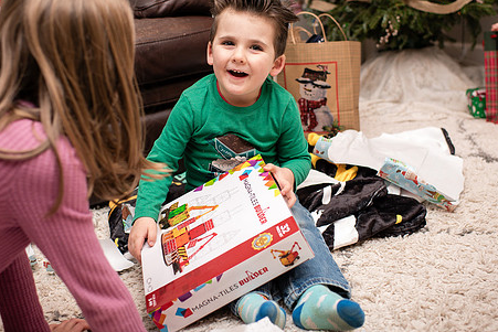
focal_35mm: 45
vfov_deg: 29.8
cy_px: 132
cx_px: 229
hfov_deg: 43.6
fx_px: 623
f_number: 2.8
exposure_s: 1/200
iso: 400
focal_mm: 35
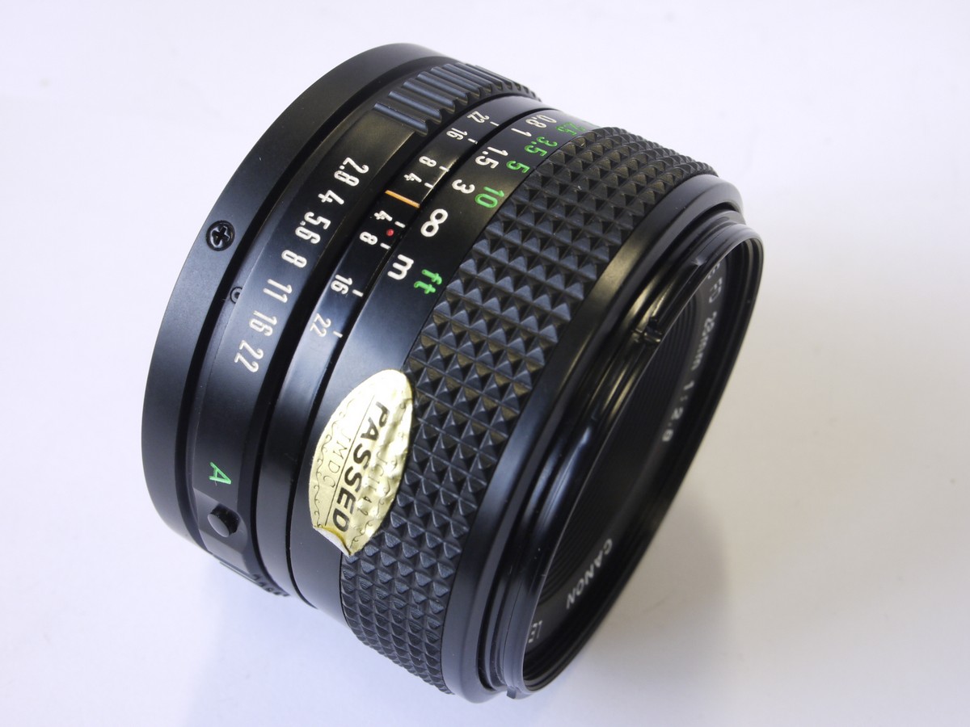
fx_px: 1401
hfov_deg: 38.2
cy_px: 364
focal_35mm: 50
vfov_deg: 29.1
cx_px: 485
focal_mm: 25
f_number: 11
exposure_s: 1/13
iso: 400
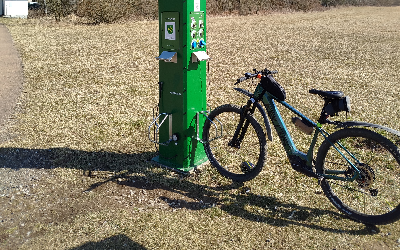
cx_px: 200
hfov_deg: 56.7
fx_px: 371
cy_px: 15
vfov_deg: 34.7
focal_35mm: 34
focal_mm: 5.31
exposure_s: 1/772
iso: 50
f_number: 1.7
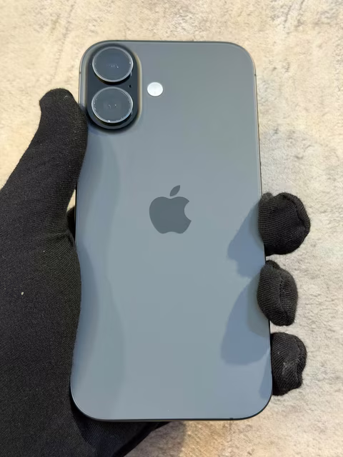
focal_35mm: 48
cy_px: 228
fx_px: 634
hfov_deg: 30.3
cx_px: 172
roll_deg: +0.7
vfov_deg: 39.7
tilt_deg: +9.0
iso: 250
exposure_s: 1/50
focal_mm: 6.76
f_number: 1.78
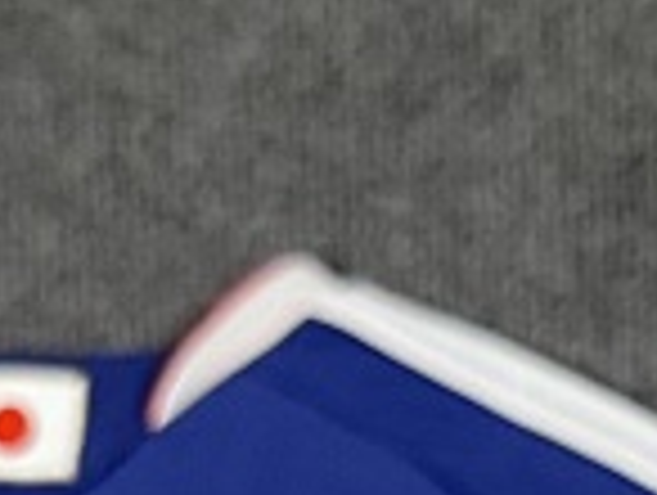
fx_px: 3365
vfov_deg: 7.6
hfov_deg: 11.0
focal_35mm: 177
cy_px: 1368
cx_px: 734
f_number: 1.78
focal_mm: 6.76
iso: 320
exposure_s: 1/60
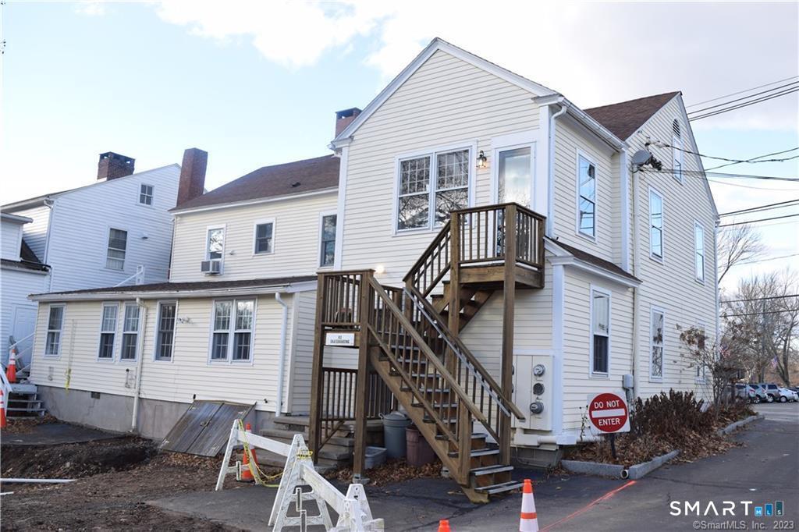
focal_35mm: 33
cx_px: 400
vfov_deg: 39.9
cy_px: 266
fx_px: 732
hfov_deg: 57.2
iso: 100
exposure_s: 1/80
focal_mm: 22
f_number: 5.6
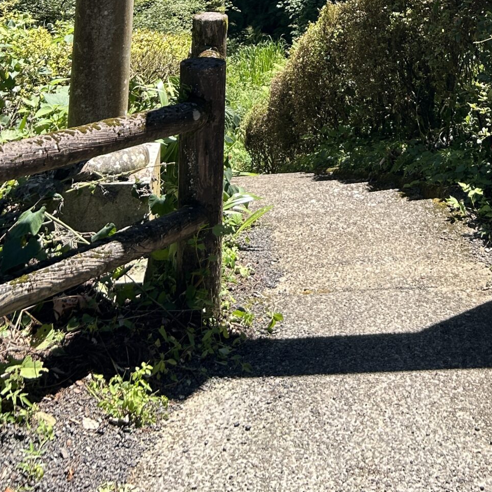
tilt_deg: -2.1
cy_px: -137
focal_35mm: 61
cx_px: 363
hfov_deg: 27.8
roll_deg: -0.9
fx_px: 981
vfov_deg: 24.7
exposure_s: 1/873
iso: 50
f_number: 1.5
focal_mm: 5.7
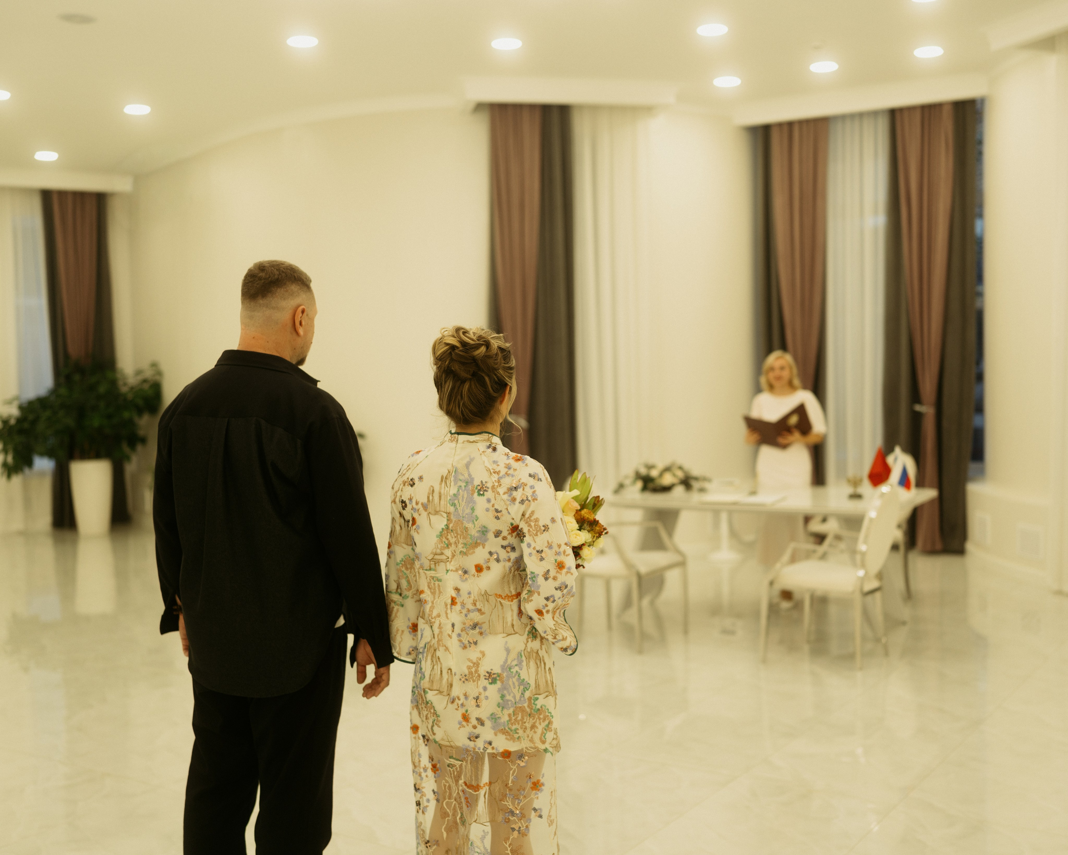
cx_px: 559
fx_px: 1246
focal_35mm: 39
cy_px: 428
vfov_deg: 37.9
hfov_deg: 46.4
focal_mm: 35
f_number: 1.4
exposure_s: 1/320
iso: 160
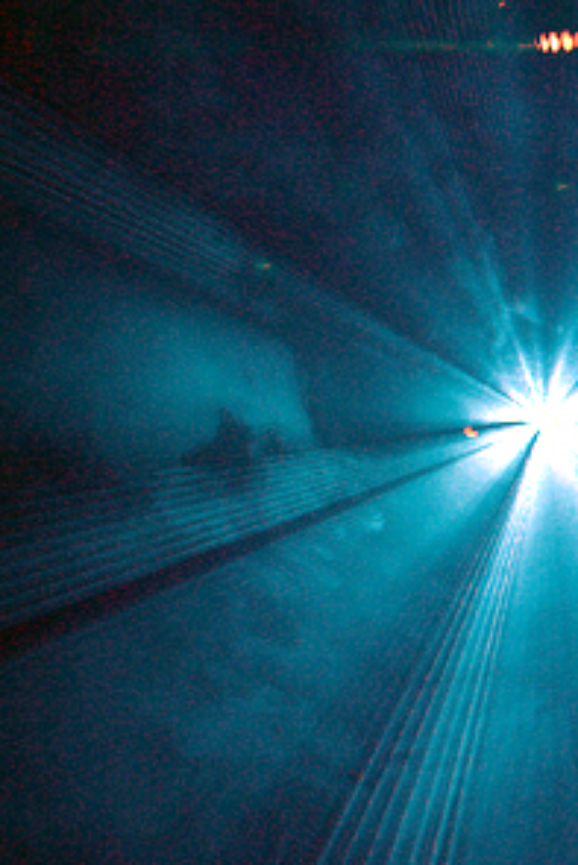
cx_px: 559
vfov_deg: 36.9
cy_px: 434
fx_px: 1299
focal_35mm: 54
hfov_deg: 24.1
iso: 200
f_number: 2.8
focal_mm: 7.8
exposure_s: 1/4
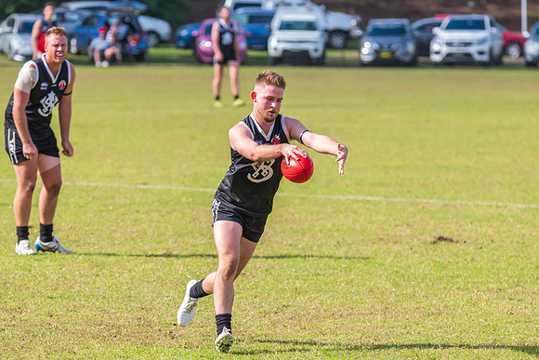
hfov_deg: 6.8
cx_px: 286
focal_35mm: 301
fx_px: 4514
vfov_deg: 4.6
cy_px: 187
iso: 800
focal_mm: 280
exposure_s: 1/1600
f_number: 8
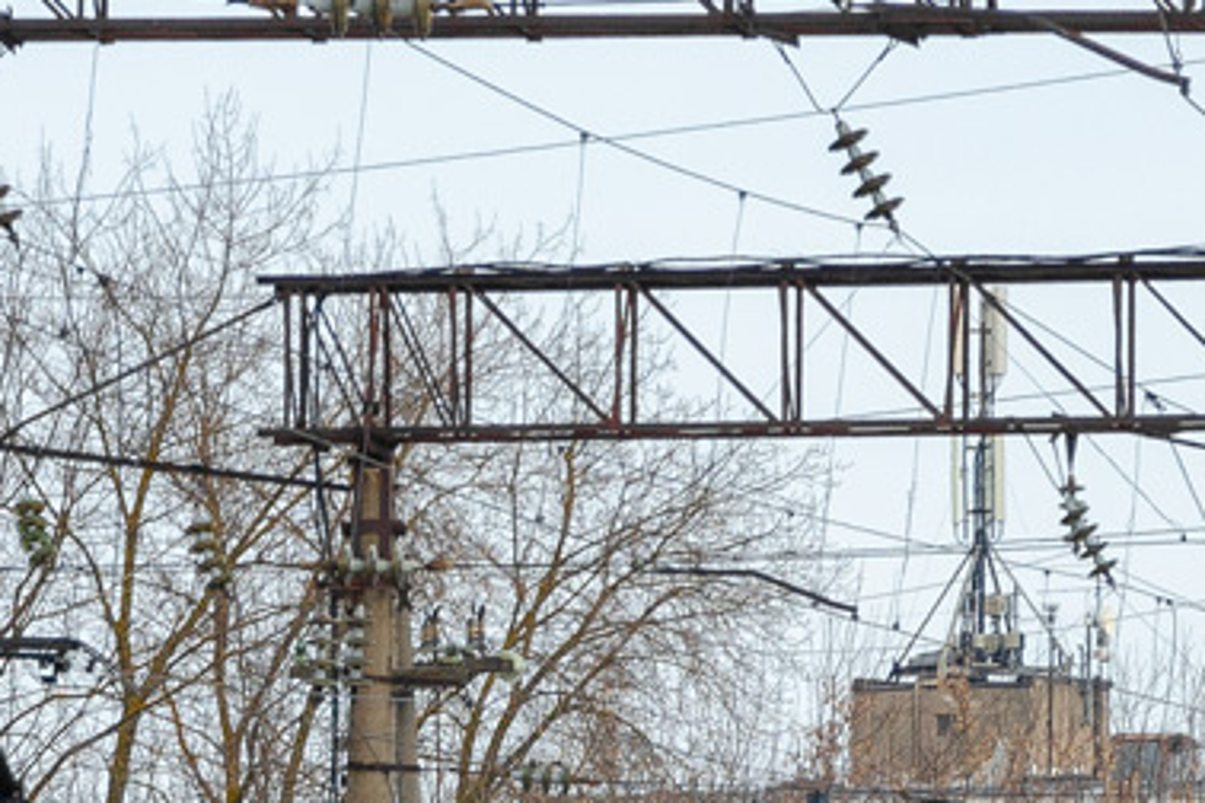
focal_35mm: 625
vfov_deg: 2.2
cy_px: 1042
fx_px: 20918
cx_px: -13
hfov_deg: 3.3
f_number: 5.6
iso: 100
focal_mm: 105
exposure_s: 1/320
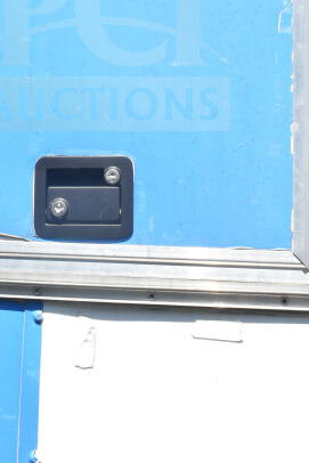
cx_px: 101
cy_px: 40
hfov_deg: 16.8
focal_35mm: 81
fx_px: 1042
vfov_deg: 24.3
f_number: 14
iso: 1600
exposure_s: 1/800
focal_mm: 24
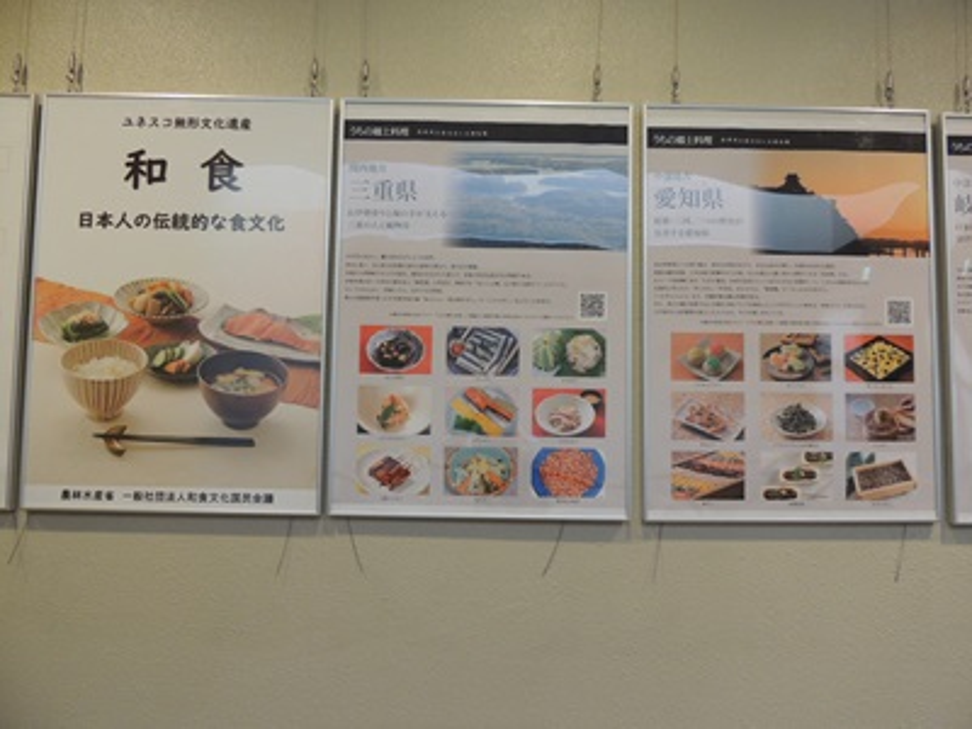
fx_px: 674
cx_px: 486
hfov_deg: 71.6
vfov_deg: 56.8
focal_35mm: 24
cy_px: 364
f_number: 3
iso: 280
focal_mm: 4.3
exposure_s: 1/30
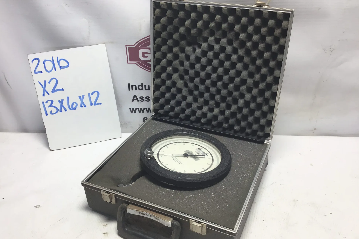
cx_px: 177
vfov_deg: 40.0
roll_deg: -0.1
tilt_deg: -30.9
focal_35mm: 33
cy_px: 124
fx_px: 329
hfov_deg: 57.2
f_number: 2.4
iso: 25
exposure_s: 1/120
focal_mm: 3.3
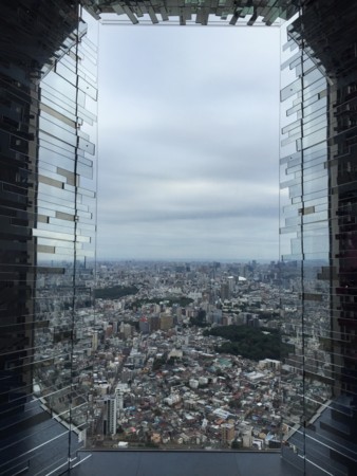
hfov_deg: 48.3
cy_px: 238
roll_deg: -0.5
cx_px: 178
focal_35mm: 29
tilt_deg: +2.5
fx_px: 398
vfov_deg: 61.6
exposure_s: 1/534
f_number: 2.2
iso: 32
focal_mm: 4.15
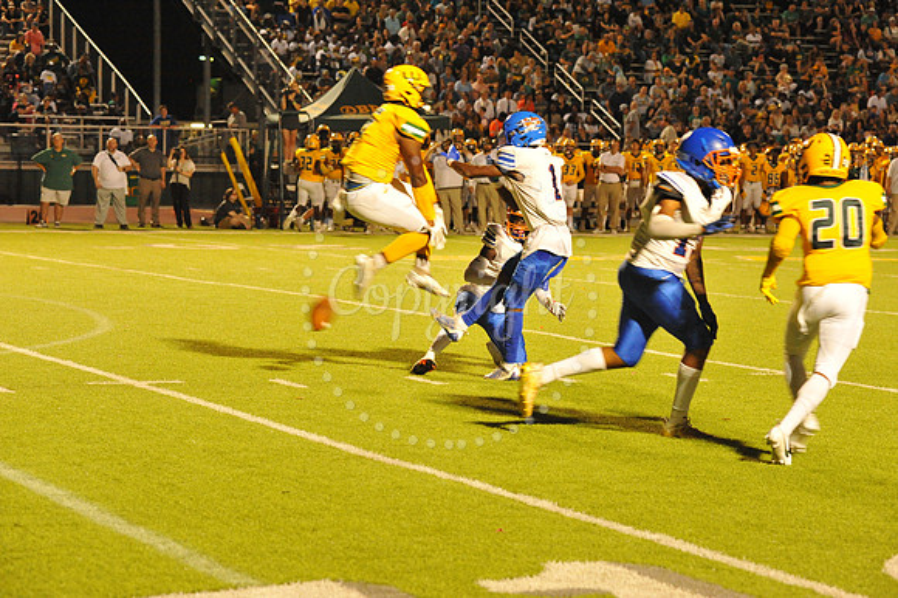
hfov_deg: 17.1
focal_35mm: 120
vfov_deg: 11.4
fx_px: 2992
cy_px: 299
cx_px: 449
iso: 6400
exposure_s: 1/200
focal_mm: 120
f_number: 5.6
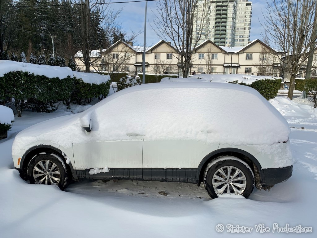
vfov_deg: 53.1
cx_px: 158
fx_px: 238
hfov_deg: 67.3
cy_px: 119
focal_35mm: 26
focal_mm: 4.25
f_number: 1.8
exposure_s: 1/2611
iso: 25
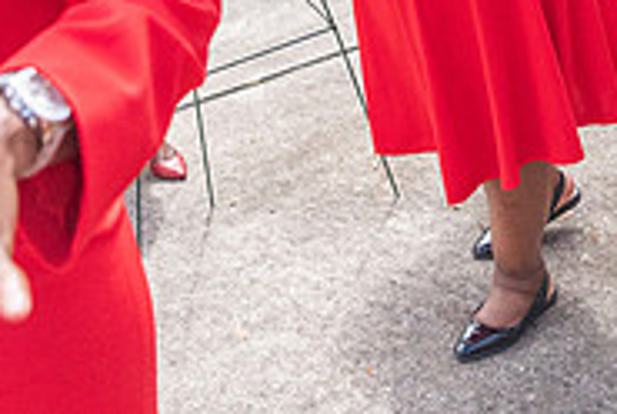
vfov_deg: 16.3
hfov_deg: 26.6
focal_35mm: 76
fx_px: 1305
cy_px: -227
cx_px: 330
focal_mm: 24
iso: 2000
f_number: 4
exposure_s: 1/8000
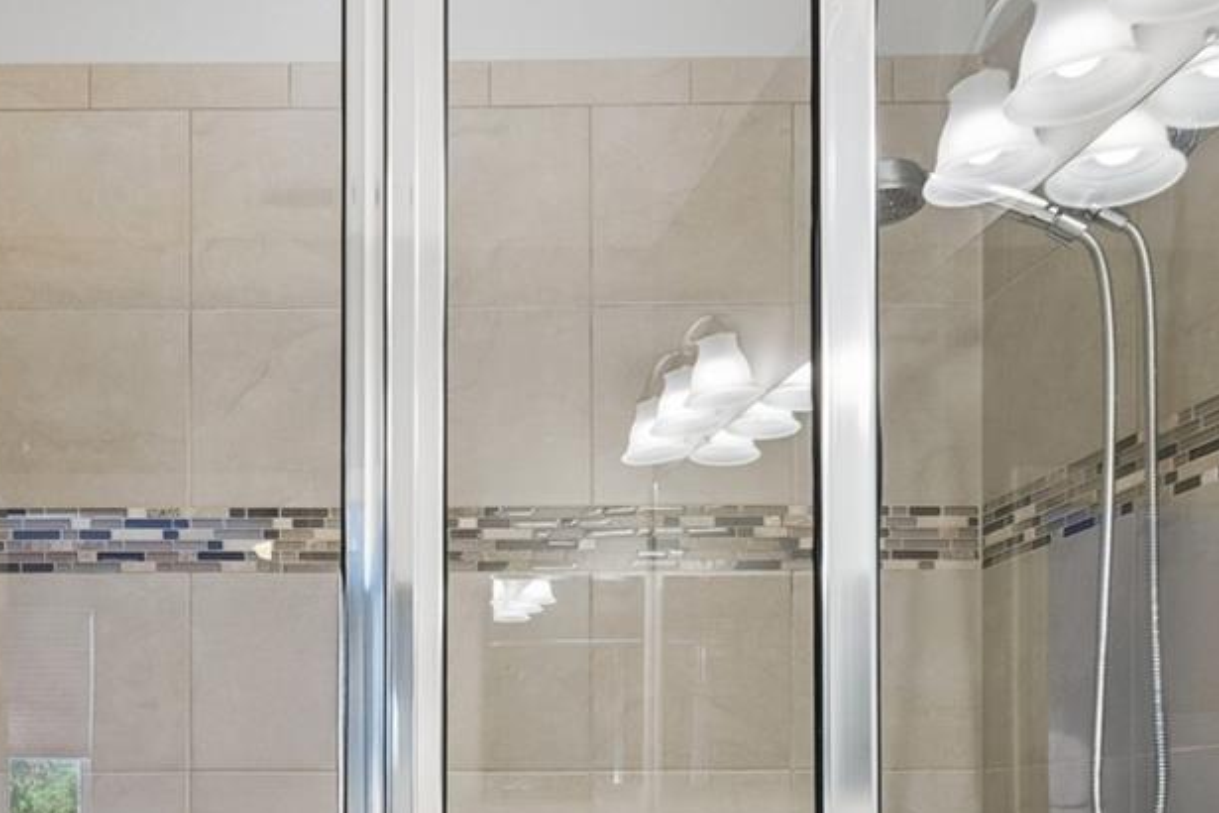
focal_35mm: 39
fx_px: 1320
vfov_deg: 31.2
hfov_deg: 46.2
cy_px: 849
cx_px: 192
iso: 100
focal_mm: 10
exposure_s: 1/3.33
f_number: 7.1
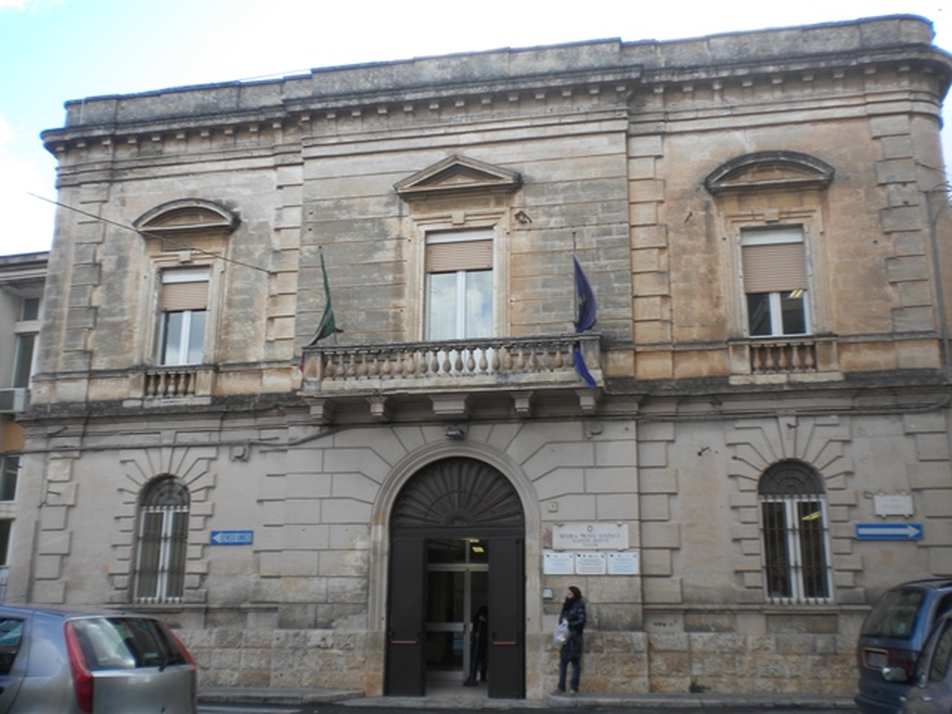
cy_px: 357
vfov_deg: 40.7
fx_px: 963
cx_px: 476
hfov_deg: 52.6
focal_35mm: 35
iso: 80
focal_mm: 6.3
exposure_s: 1/150
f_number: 4.6
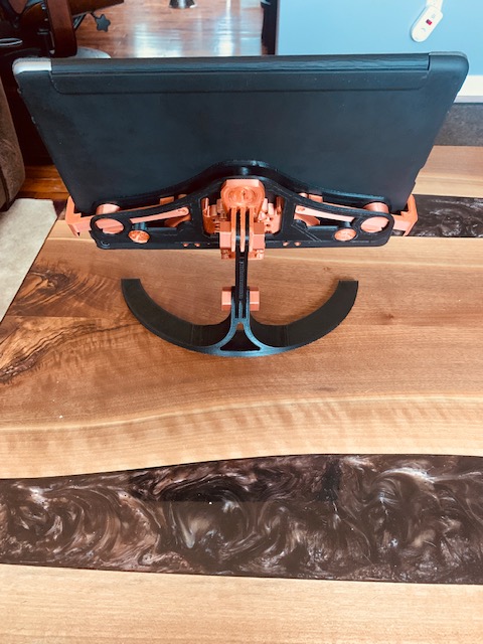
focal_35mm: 26
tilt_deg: -42.9
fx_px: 484
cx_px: 242
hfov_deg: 53.1
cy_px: 322
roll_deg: -1.0
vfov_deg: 67.3
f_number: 1.8
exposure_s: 1/34
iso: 400
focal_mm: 4.25
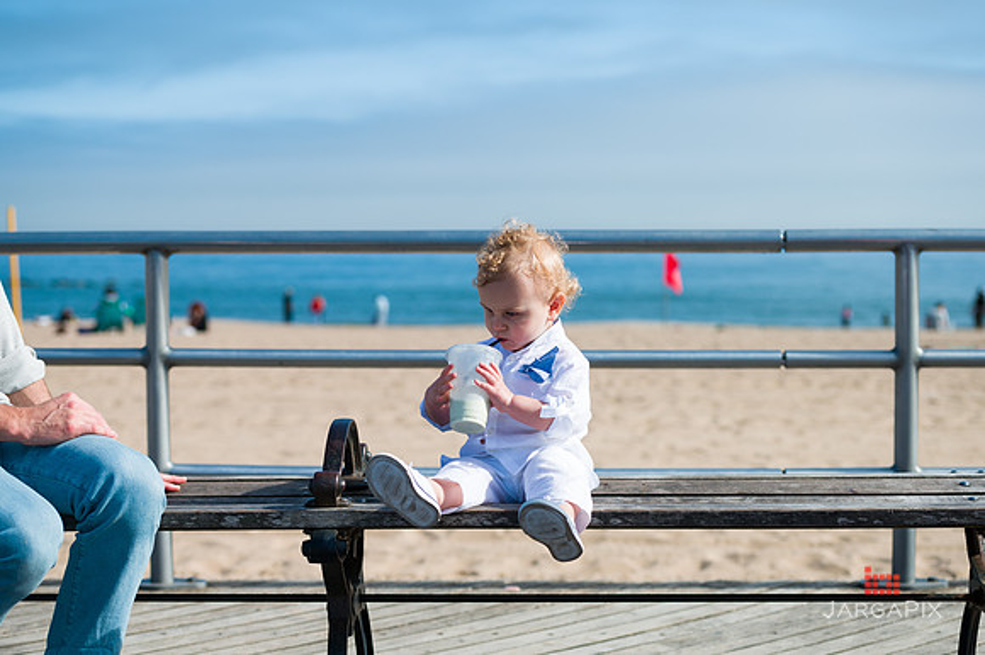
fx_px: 1914
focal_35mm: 70
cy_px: 328
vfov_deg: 19.4
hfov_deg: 28.9
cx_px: 492
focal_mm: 70
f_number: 4
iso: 200
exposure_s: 1/2500
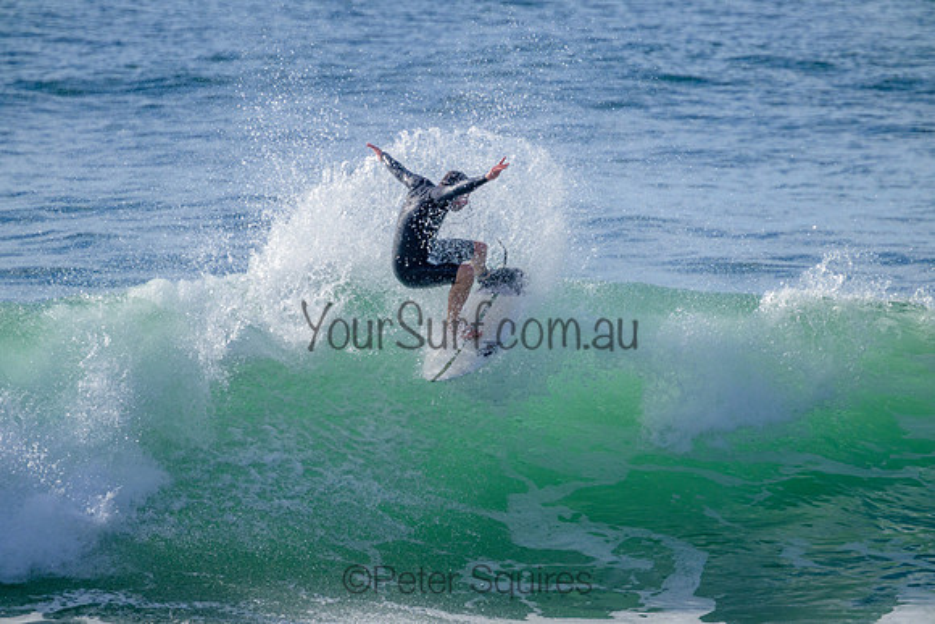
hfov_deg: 2.6
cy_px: 312
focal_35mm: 800
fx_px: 20782
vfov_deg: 1.7
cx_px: 468
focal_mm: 800
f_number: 11
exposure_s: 1/2000
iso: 720
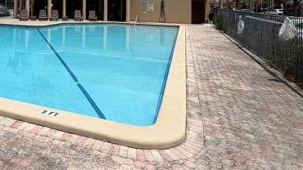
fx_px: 265
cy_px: -3
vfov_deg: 32.5
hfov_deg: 56.1
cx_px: 70
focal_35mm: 33
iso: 20
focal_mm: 2.22
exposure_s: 1/1368
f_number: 2.2
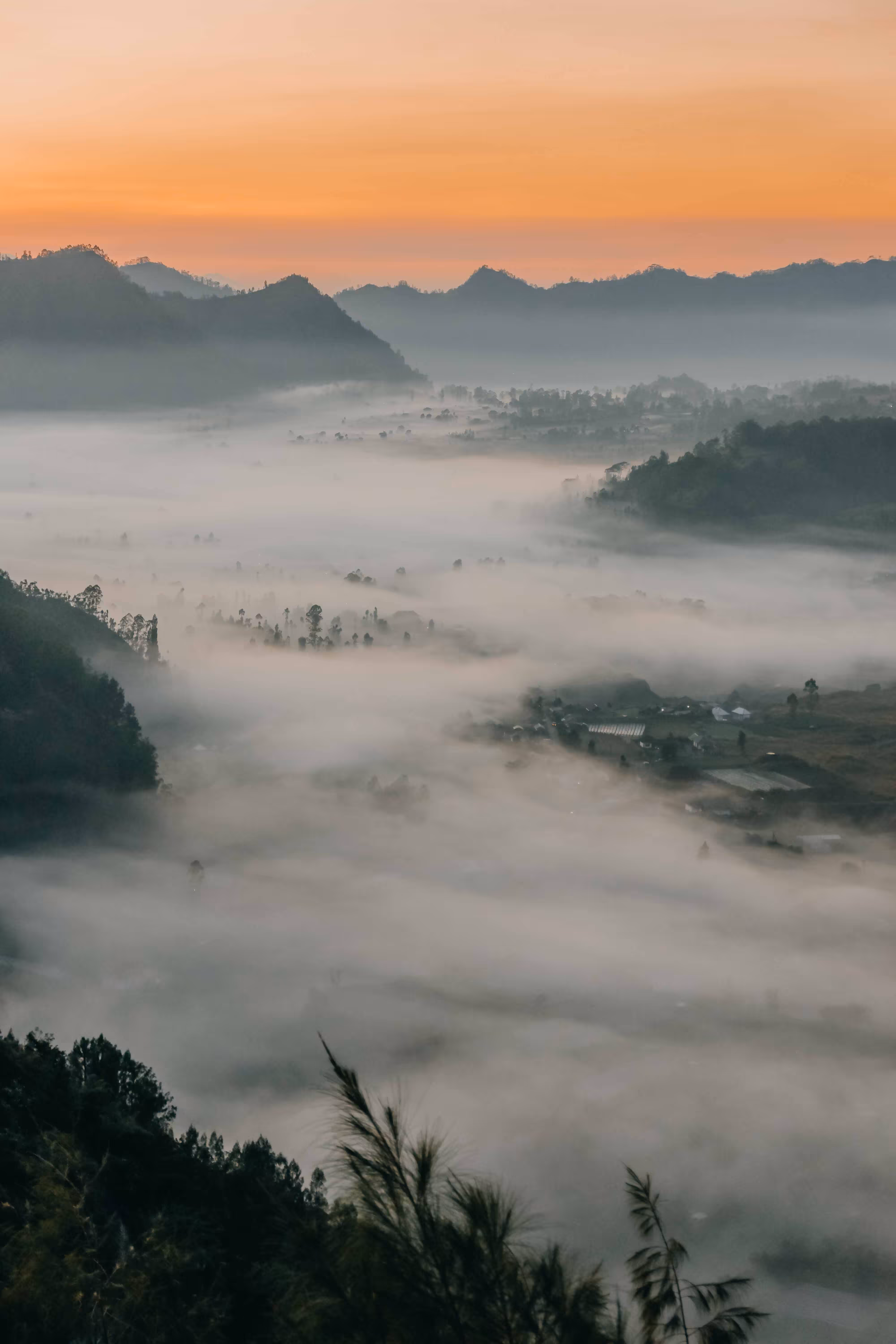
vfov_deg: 27.0
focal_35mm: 75
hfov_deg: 18.2
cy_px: 672
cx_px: 448
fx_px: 2800
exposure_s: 1/60
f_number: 5.6
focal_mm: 50
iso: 800
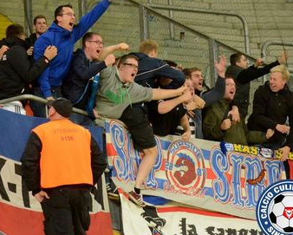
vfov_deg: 9.3
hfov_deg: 11.6
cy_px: 98
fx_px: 1441
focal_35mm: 166
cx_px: 100
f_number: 2.8
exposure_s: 1/640
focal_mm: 70
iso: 5000
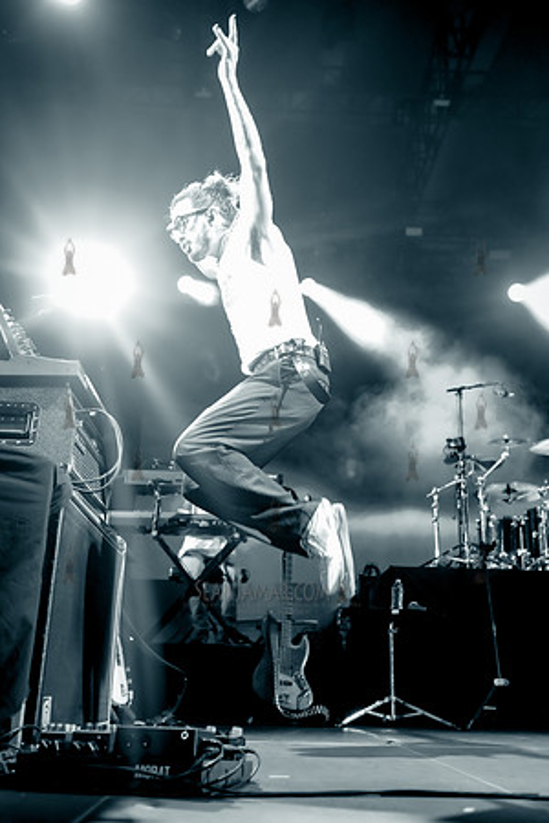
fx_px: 801
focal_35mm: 35
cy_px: 412
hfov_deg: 37.9
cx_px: 274
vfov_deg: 54.4
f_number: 3.5
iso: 6400
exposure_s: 1/500
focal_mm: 35
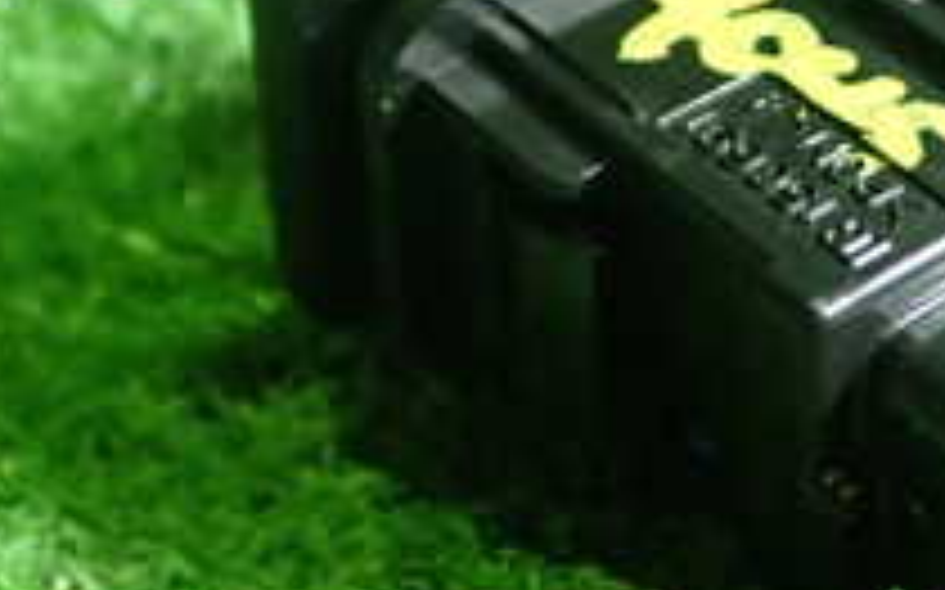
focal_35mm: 115
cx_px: 886
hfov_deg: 17.8
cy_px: 158
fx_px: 2960
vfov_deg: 11.3
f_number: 2.7
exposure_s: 1/40
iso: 500
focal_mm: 6.83
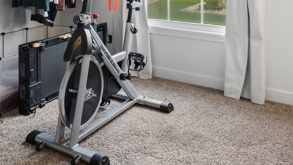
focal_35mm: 50
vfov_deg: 21.4
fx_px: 388
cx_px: 95
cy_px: -56
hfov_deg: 40.8
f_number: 8
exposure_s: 1/13
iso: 400
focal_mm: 17
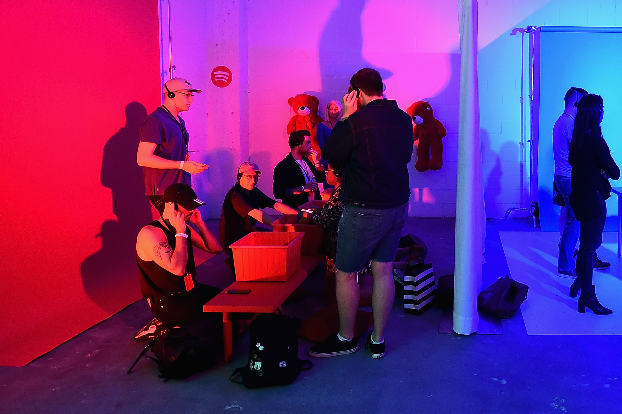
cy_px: 177
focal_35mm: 25
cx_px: 482
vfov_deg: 51.1
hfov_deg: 66.1
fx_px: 432
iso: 2500
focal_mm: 16
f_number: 4
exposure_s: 1/25
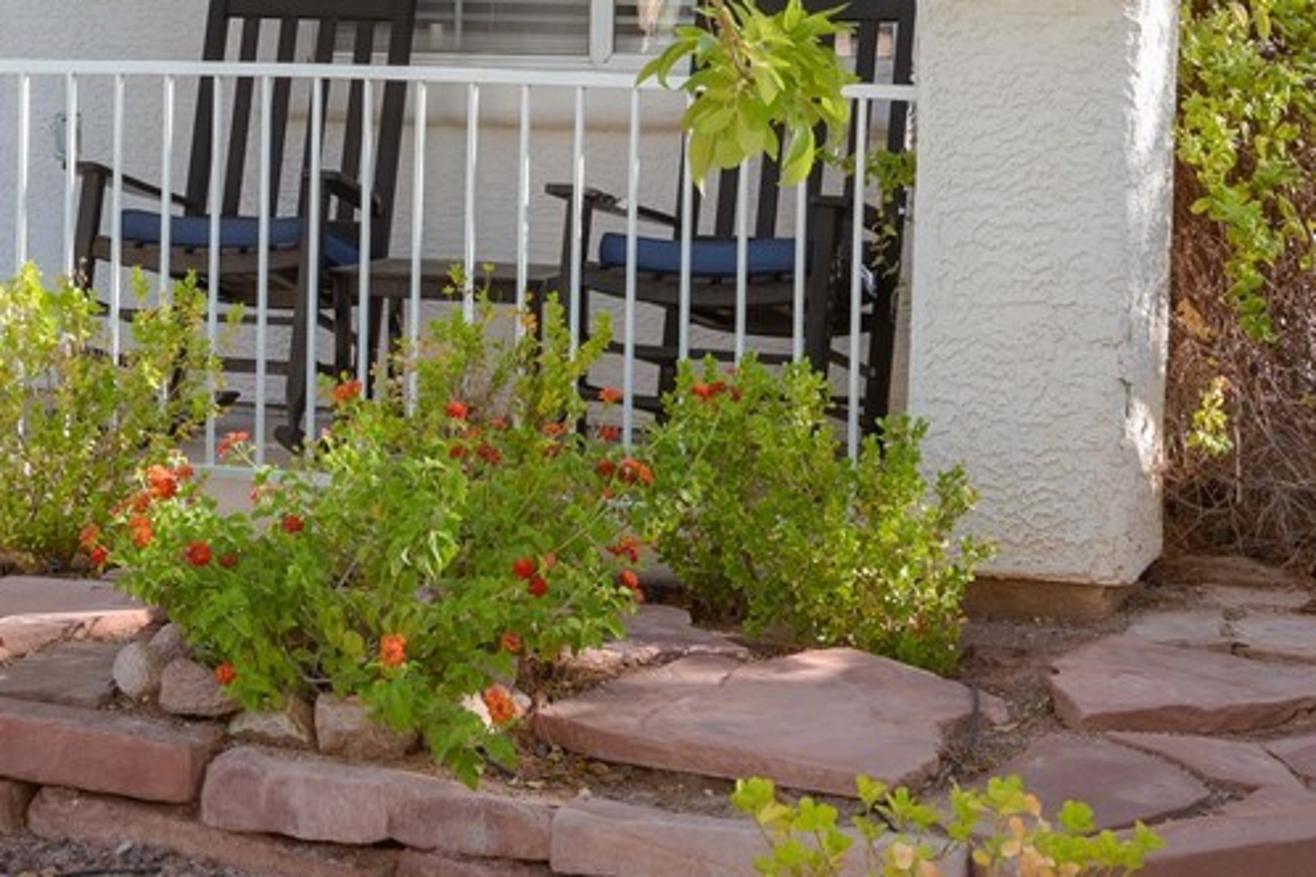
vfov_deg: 16.0
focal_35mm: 85
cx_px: 337
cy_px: 177
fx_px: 3107
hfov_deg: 23.7
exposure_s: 1/80
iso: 320
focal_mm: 39
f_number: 9
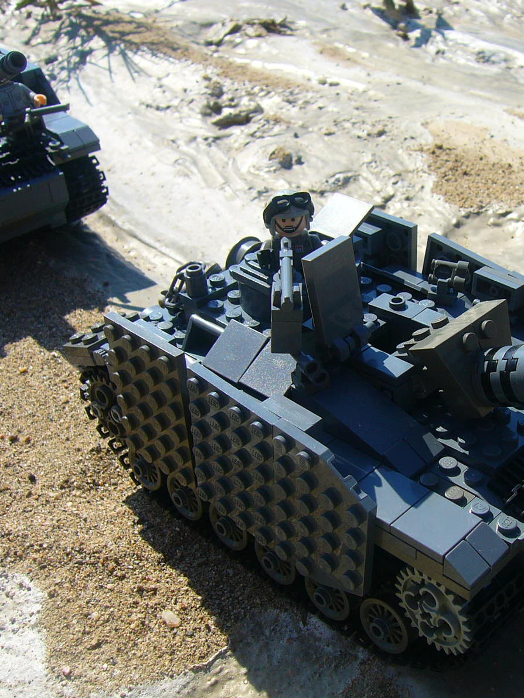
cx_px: 408
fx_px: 948
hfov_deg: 30.3
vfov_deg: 40.4
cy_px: 348
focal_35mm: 47
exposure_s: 1/320
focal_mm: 5.8
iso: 64
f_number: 5.6
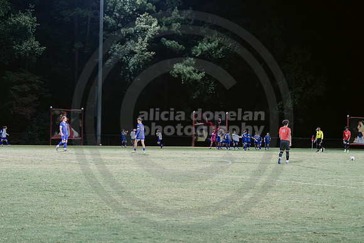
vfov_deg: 15.2
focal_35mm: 90
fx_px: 910
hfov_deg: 22.6
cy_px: 122
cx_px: 182
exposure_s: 1/160
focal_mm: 90
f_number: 3.5
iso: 2000
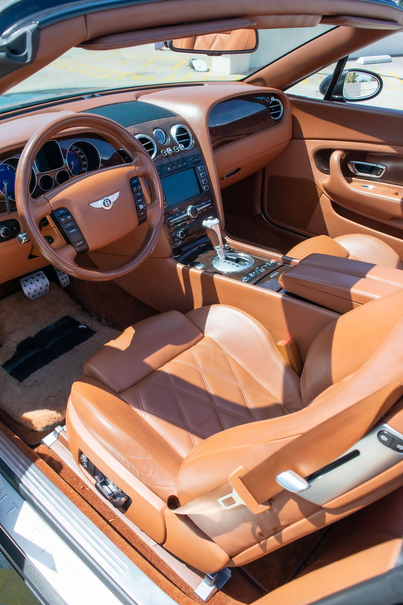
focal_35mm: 27
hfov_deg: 47.9
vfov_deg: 67.4
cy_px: 302
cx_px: 202
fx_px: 453
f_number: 5.6
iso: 400
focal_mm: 18
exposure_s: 1/1250
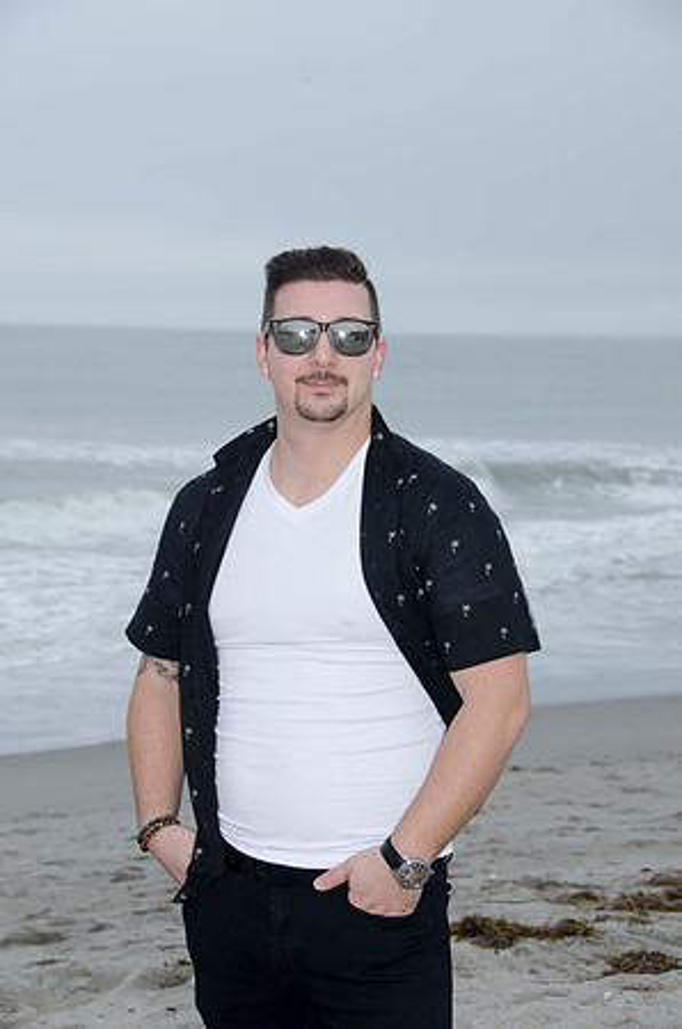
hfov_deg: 16.2
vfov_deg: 24.2
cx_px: 341
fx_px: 2398
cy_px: 514
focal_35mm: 84
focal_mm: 56
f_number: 8
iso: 100
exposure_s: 1/80
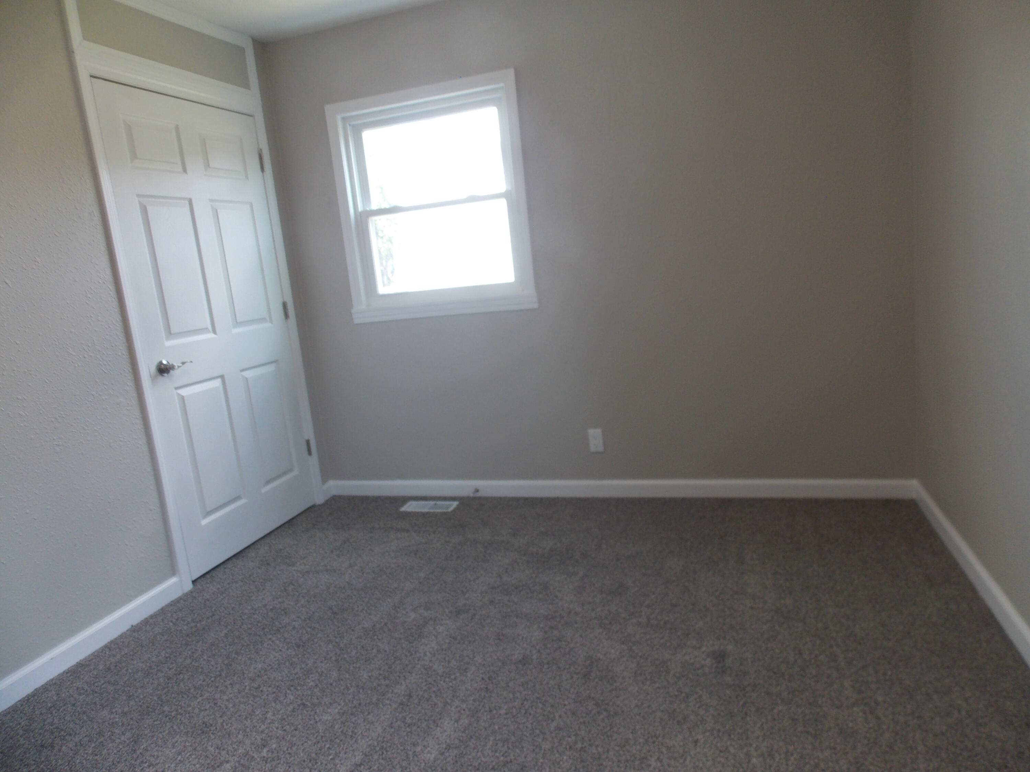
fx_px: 684
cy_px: 386
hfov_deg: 73.9
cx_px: 515
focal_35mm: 23
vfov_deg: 58.9
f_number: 3.1
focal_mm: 4
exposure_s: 1/30
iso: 80
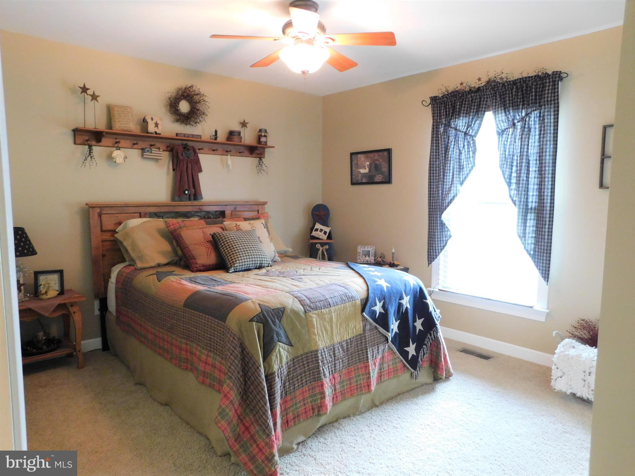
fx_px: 422
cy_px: 238
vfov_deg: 58.9
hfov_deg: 73.9
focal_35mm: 23
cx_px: 318
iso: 400
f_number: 3
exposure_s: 1/13
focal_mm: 4
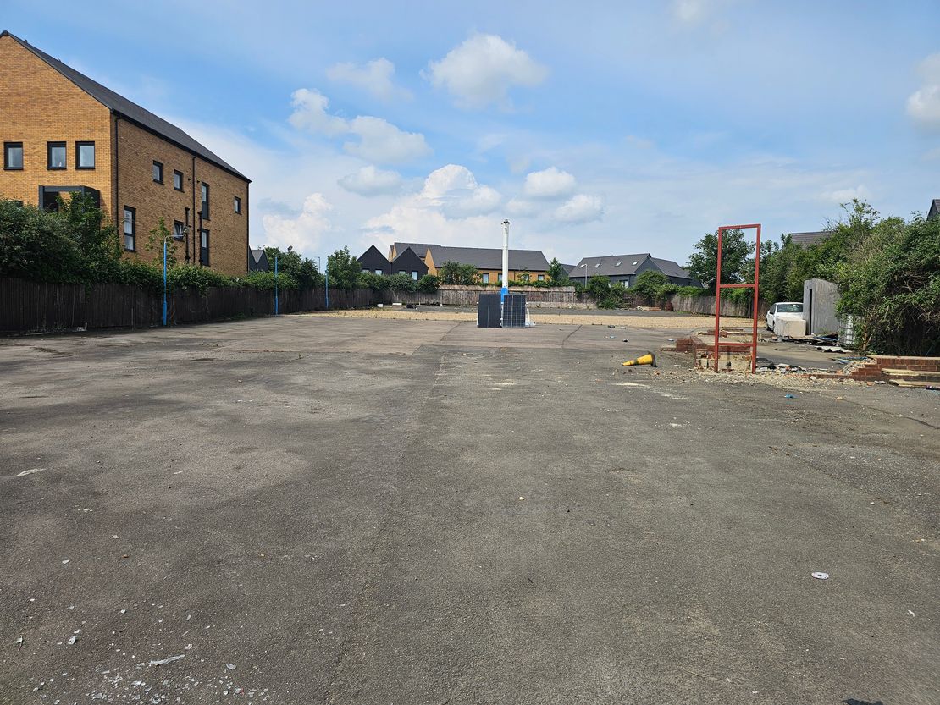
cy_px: 352
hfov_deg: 73.9
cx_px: 470
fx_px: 625
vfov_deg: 58.9
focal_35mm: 23
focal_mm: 6.3
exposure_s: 1/1030
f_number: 1.7
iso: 10
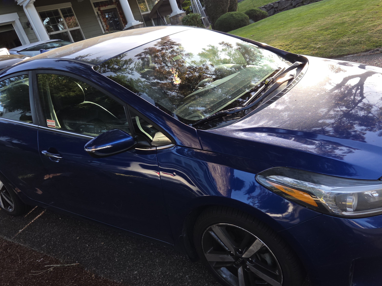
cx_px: 199
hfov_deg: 58.3
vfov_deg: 45.4
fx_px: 342
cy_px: 152
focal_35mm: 31
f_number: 1.8
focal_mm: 5.4
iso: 25
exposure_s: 1/169
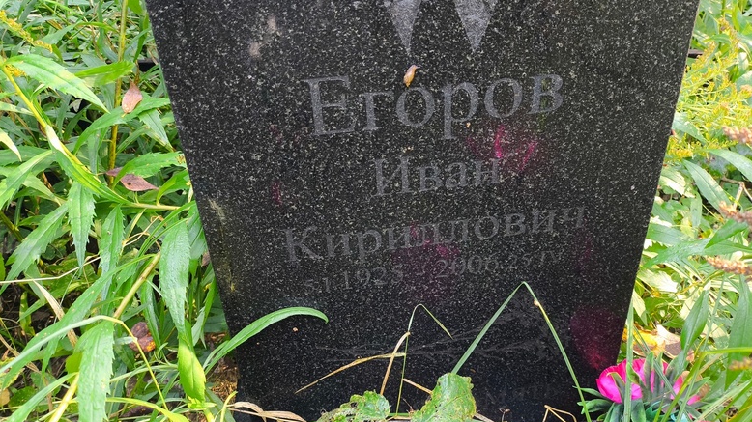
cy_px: 182
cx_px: 382
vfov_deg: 41.4
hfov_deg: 67.9
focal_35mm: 28
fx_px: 558
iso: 250
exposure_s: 1/50
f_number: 1.7
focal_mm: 4.71
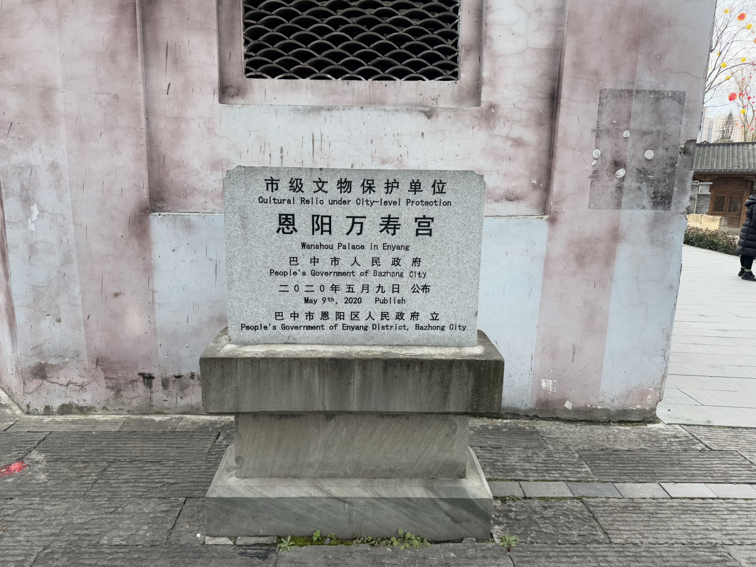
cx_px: 378
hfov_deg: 71.6
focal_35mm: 24
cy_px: 284
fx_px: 524
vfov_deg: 56.8
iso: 80
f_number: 1.78
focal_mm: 6.76
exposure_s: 1/1059
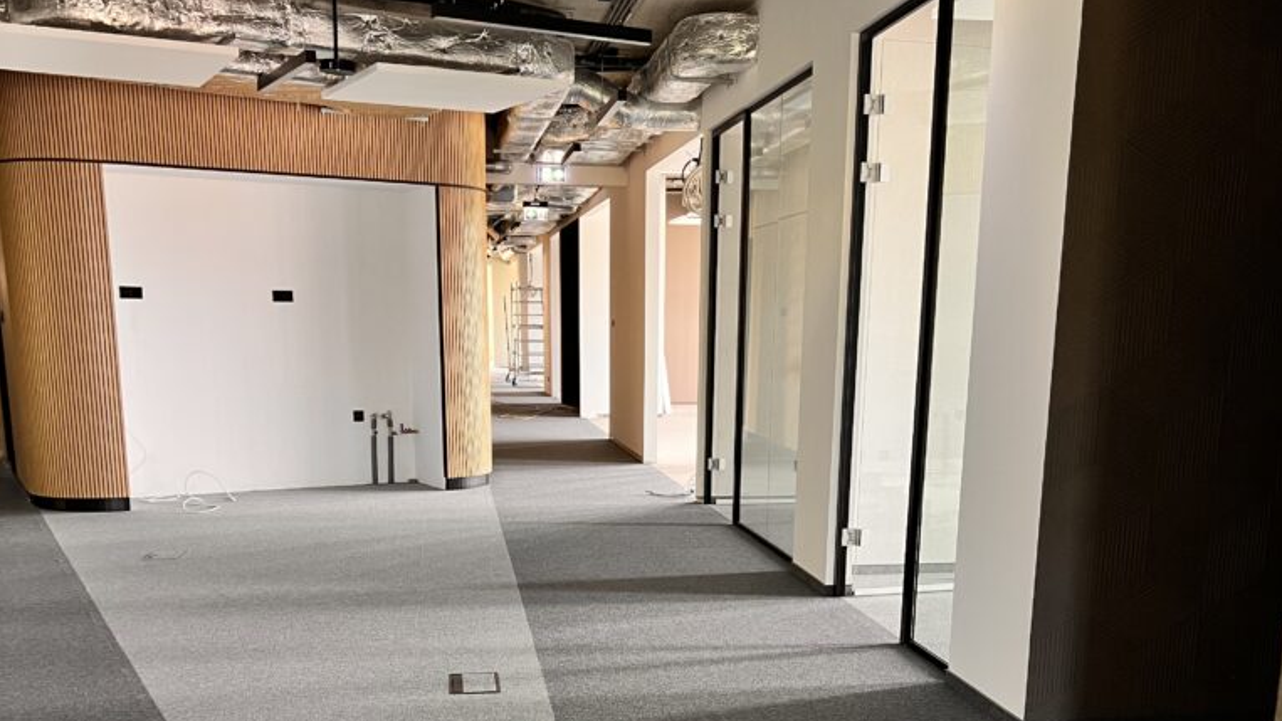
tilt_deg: -12.4
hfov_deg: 52.8
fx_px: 1292
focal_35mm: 38
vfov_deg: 30.2
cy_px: 612
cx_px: 644
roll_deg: +0.0
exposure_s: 1/60
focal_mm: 5.7
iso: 160
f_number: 1.5
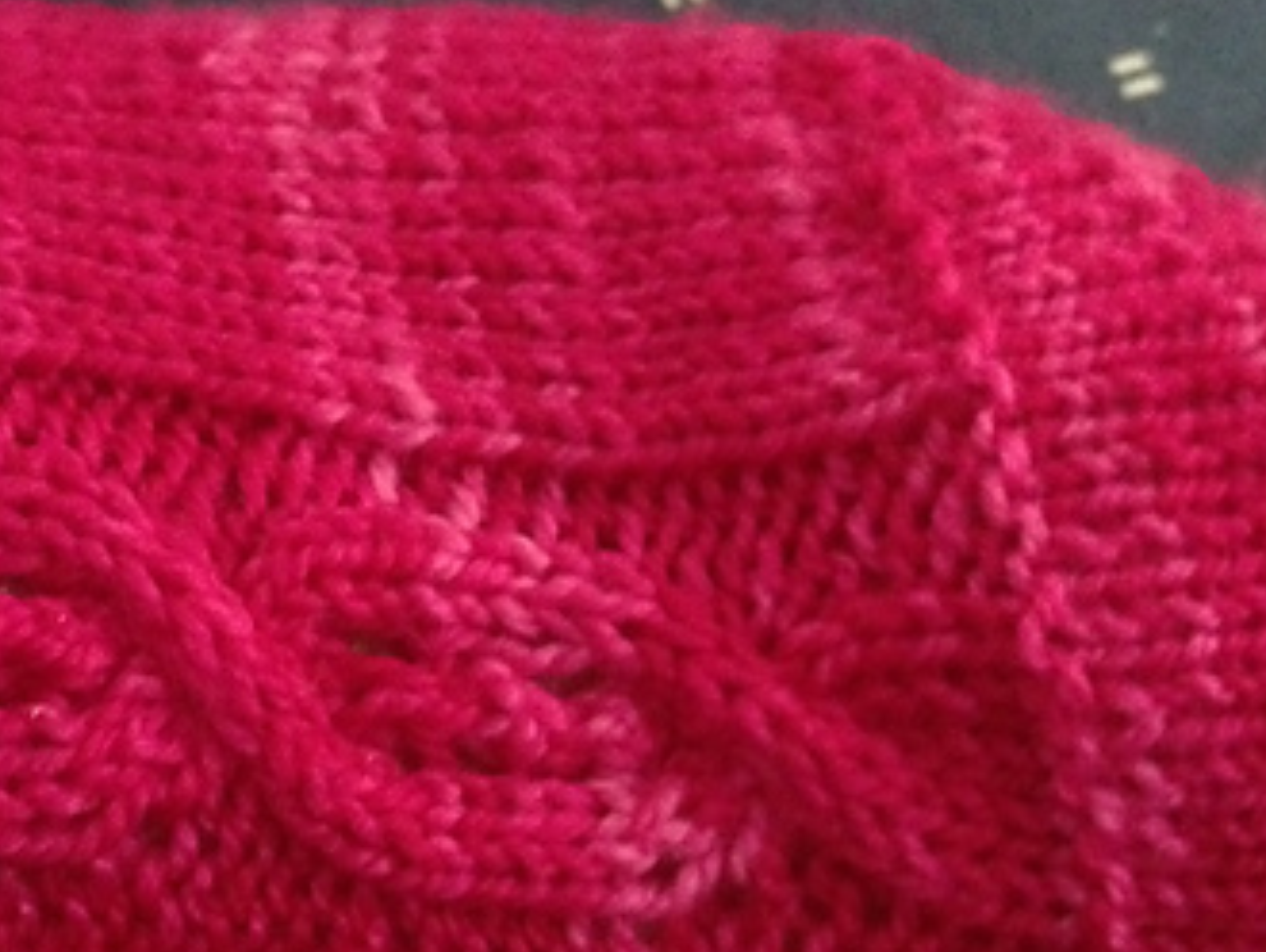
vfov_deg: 22.9
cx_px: 549
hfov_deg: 30.2
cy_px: 607
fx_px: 2342
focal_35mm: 64
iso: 800
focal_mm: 4.13
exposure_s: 1/15
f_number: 2.4
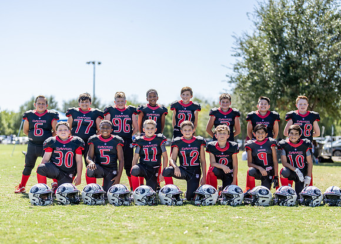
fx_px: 640
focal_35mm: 66
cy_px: 144
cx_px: 183
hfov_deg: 29.8
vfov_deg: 21.5
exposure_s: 1/5000
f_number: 1.2
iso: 100
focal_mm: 50
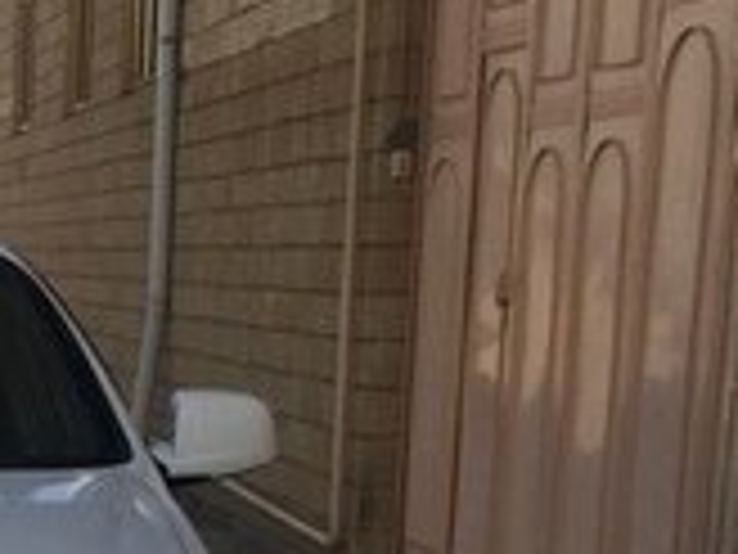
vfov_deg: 11.9
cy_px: 921
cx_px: -248
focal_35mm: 117
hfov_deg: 15.9
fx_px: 2494
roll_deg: -0.4
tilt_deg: -16.0
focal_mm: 4.15
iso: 32
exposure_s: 1/1325
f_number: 2.2
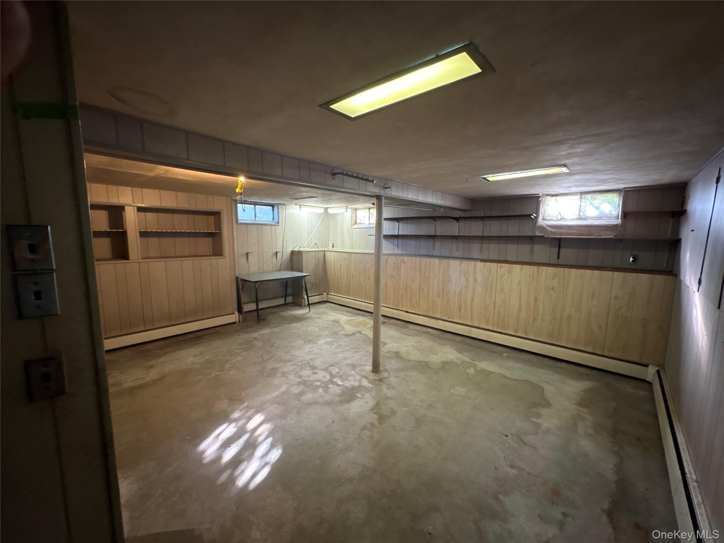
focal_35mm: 14
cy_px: 272
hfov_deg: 102.1
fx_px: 293
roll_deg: -0.8
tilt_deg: -7.1
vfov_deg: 85.7
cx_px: 362
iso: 800
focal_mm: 2.22
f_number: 2.2
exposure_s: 1/40
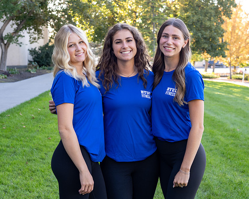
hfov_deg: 24.1
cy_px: 64
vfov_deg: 19.3
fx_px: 584
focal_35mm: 79
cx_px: 122
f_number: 4
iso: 400
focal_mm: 52
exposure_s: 1/125
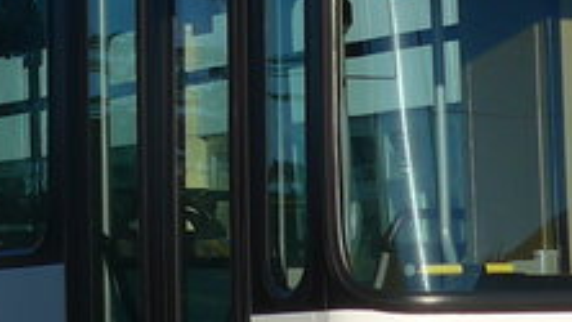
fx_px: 4369
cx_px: 23
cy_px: 18
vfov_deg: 4.2
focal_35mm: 288
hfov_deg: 7.5
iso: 80
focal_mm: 10.1
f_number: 3.2
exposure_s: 1/1300
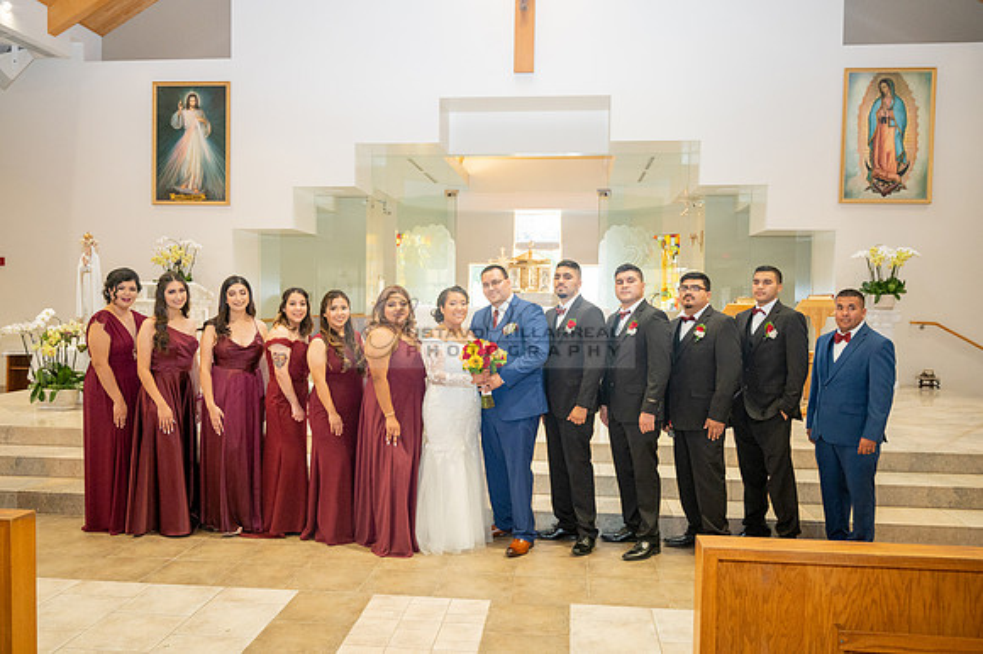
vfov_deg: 43.6
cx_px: 492
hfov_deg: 62.0
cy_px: 327
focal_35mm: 30
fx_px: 819
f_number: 4
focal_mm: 30
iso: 2500
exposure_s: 1/125
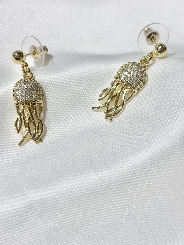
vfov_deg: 36.8
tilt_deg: -59.5
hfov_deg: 28.0
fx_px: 369
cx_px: 92
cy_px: 122
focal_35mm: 52
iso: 32
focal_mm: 5.96
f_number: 1.6
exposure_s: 1/394
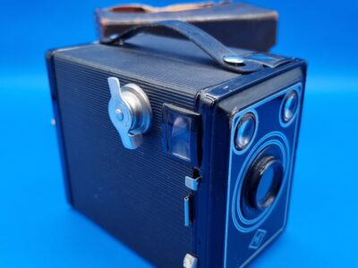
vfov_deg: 53.1
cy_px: 134
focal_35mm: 26
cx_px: 179
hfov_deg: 67.3
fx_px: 269
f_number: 1.8
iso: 50
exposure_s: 1/133
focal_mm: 5.4
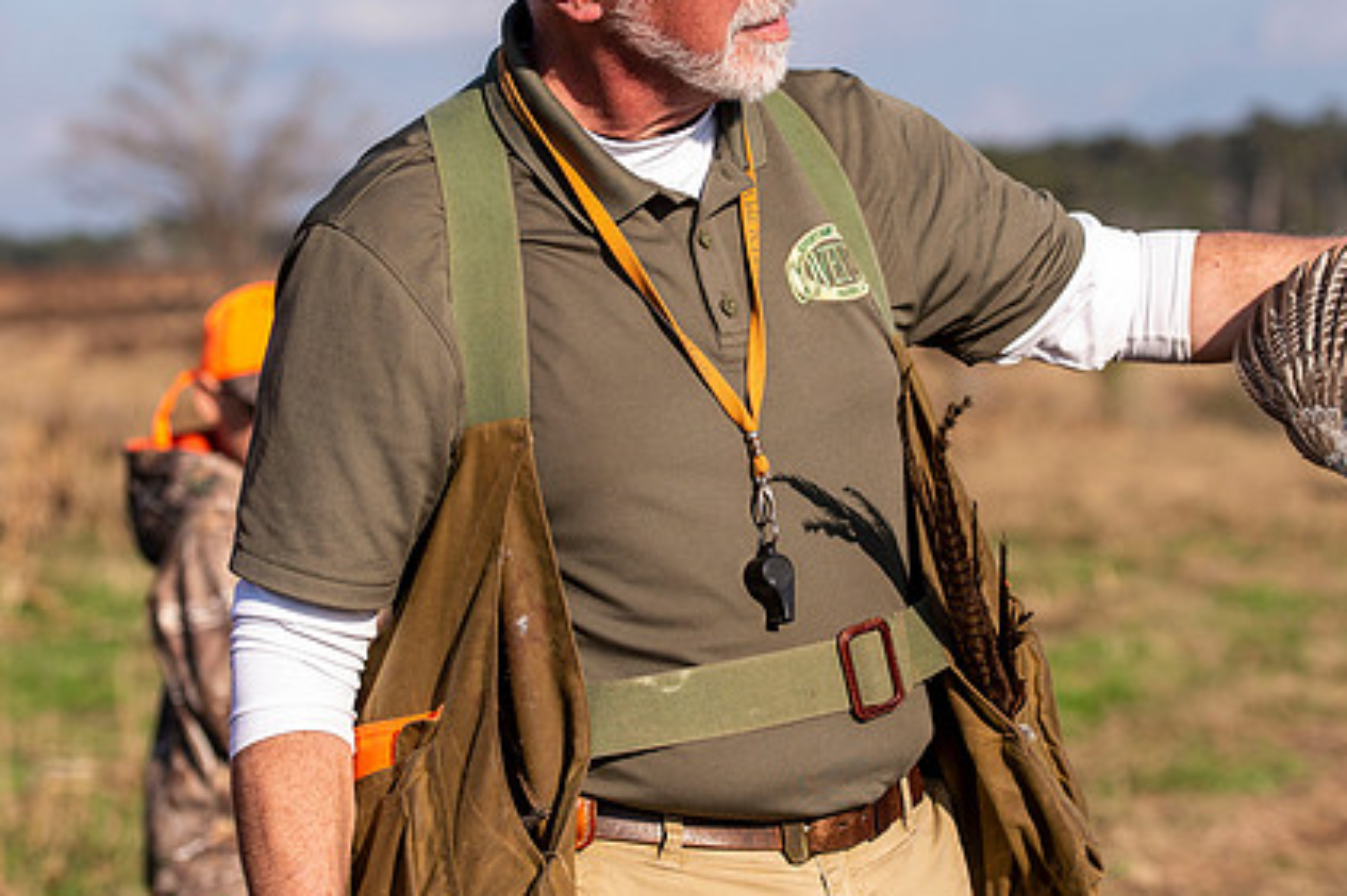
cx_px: 720
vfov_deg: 10.7
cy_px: 335
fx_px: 4787
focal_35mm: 128
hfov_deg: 16.0
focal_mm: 78
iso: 200
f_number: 4
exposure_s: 1/2000
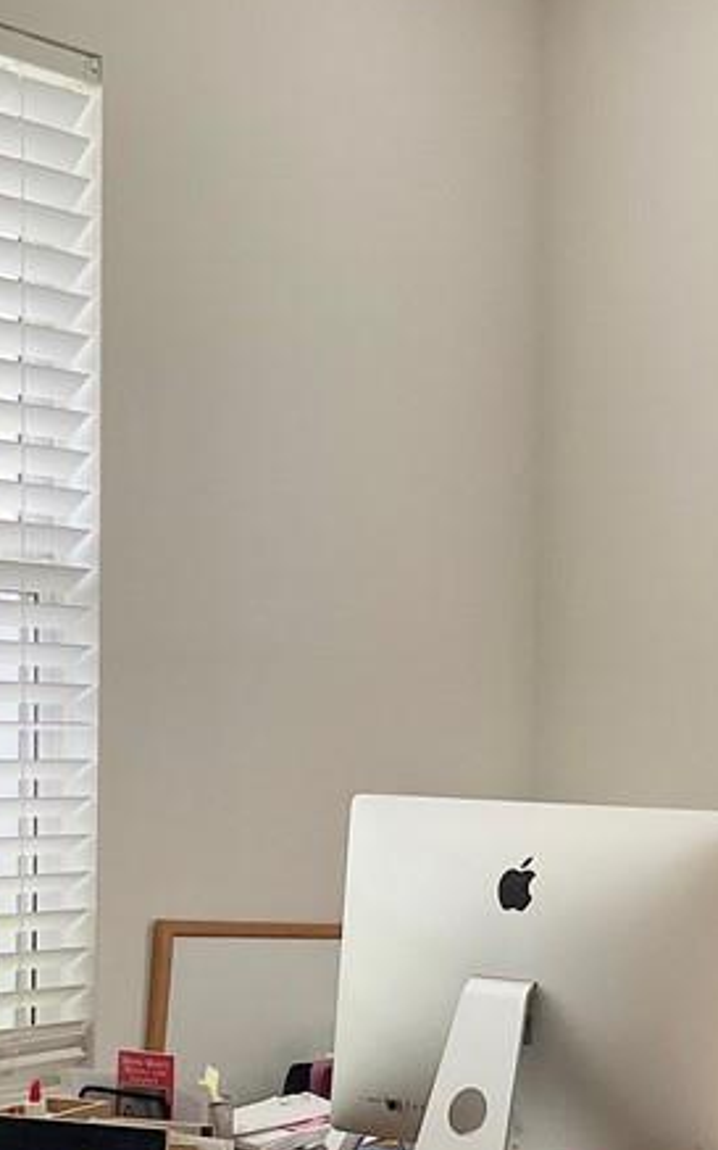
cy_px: 811
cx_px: 650
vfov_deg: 28.3
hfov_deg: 17.8
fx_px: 2255
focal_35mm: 72
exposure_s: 1/60
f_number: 1.8
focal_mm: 3
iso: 40
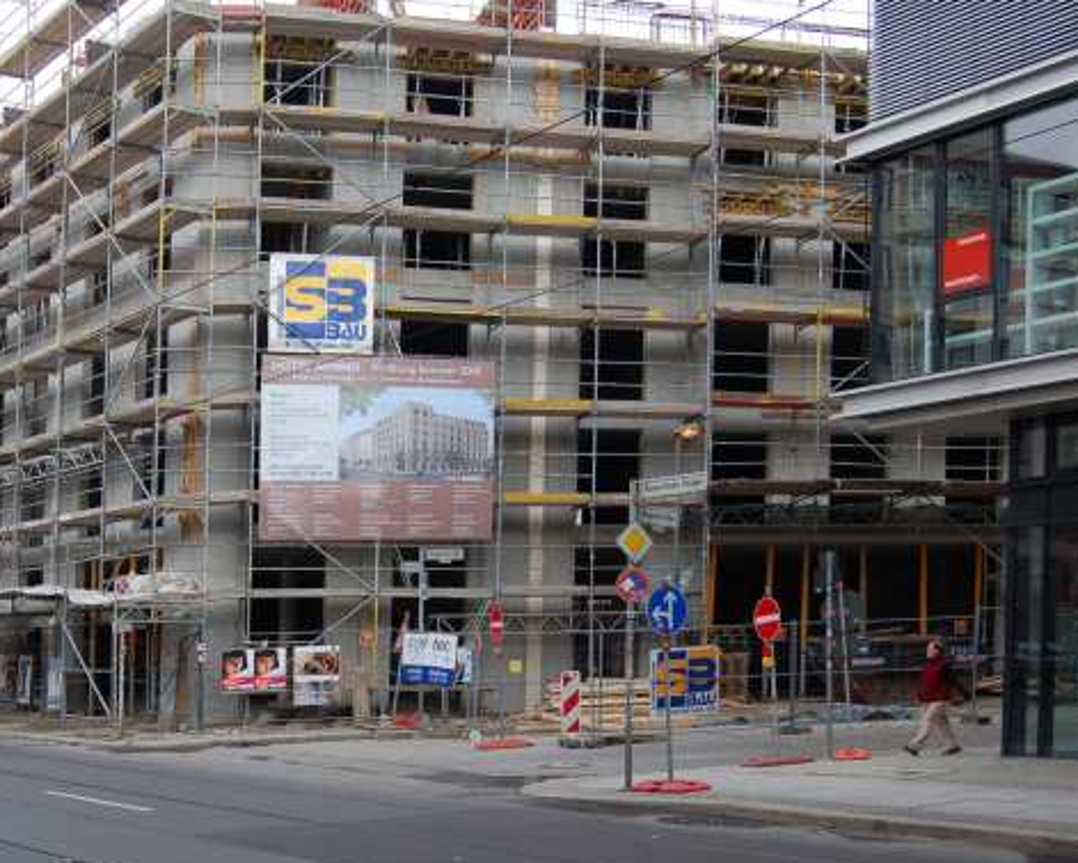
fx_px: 1532
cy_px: 432
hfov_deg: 38.1
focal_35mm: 48
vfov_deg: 31.5
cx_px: 320
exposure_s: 1/125
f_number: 5.6
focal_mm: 24
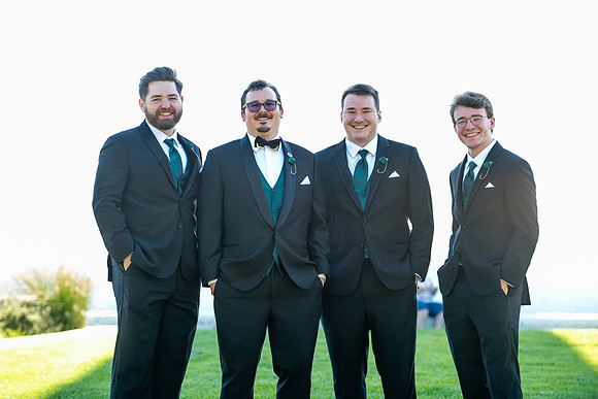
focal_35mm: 160
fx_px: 2658
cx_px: 299
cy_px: 200
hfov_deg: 12.8
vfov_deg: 8.6
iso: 400
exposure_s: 1/160
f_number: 5.6
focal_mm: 160
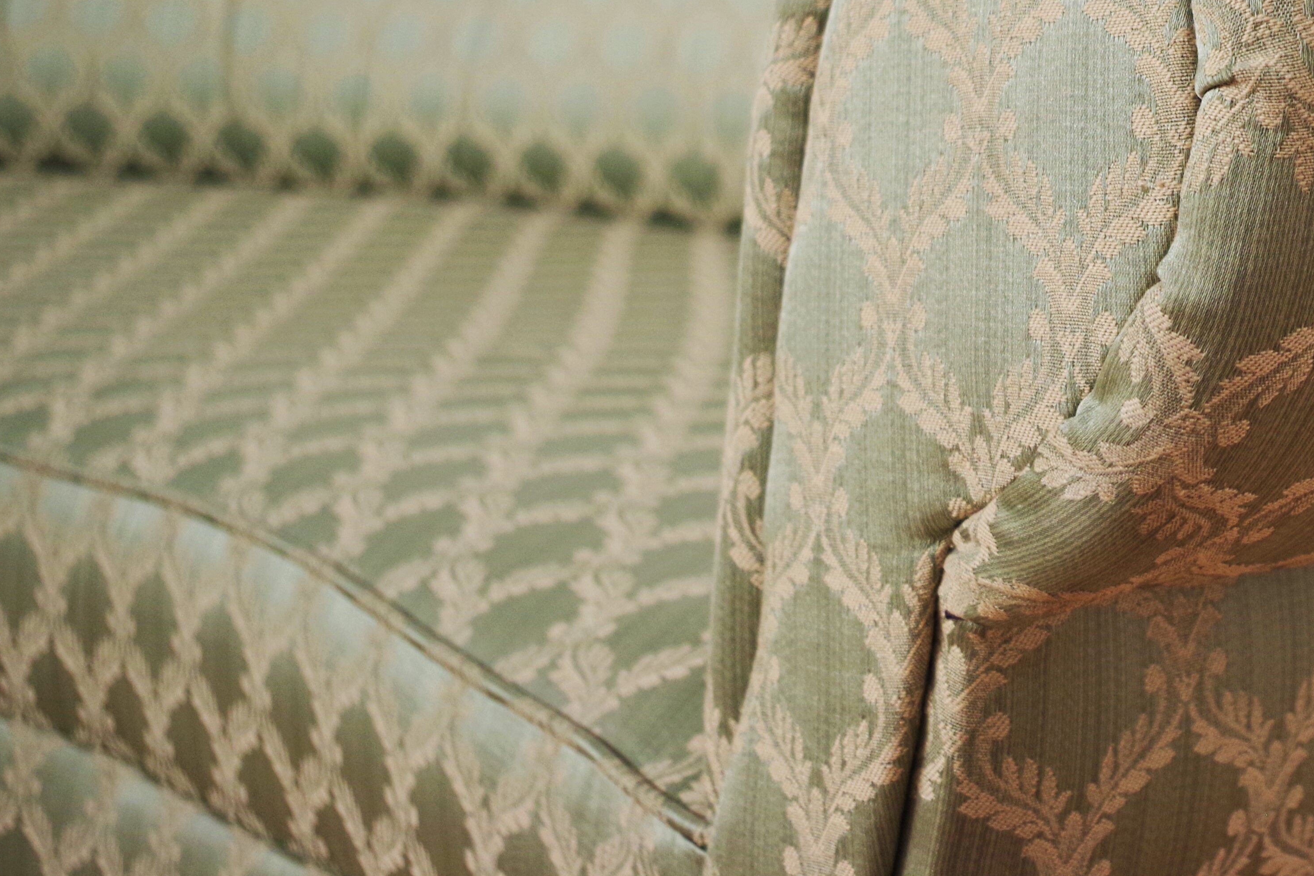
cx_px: 1299
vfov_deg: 18.2
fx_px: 2664
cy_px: 5
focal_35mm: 73
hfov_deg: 26.3
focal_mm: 24.38
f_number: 4
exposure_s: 1/60
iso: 400
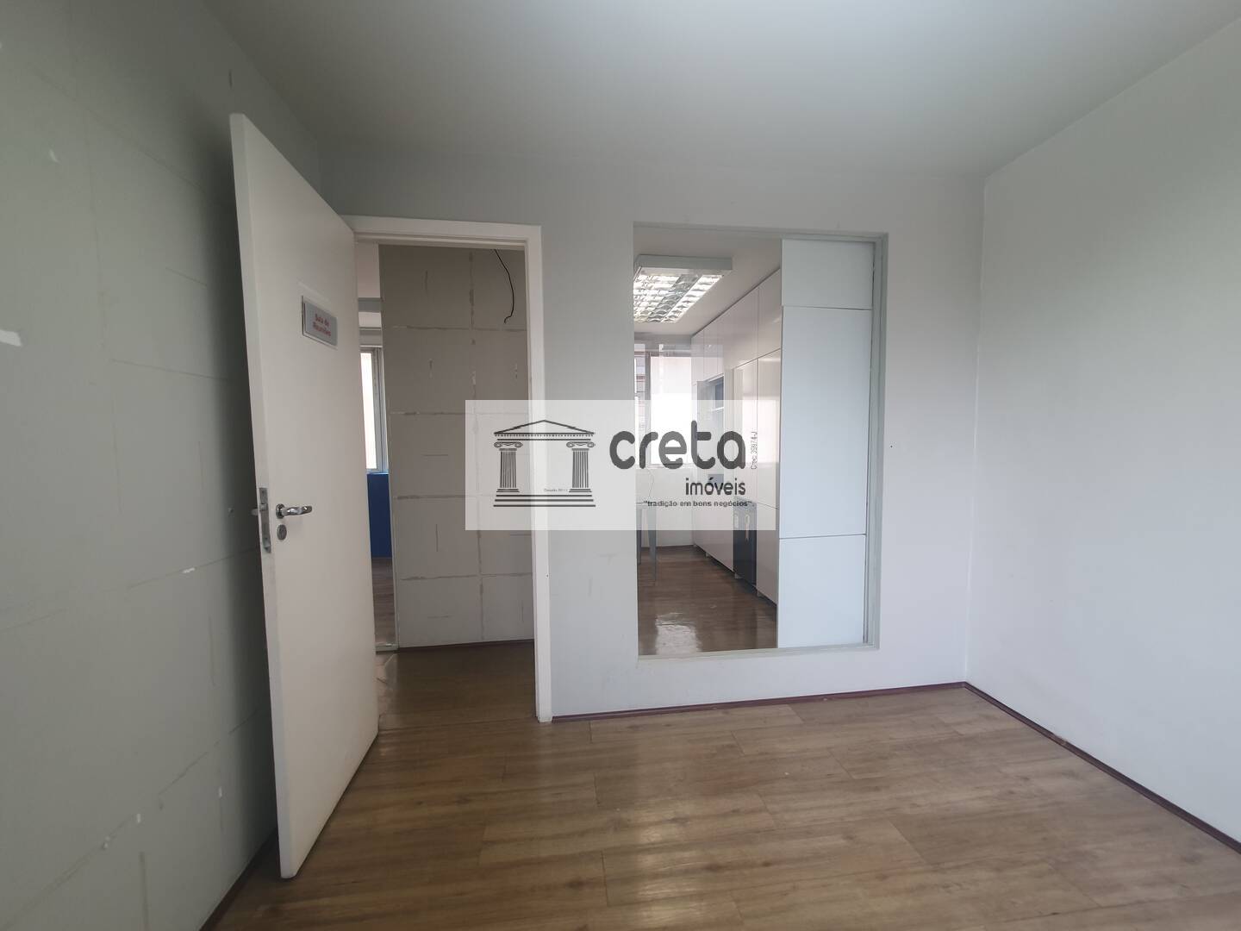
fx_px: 466
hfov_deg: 106.2
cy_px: 466
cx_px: 620
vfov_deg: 89.9
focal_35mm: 13
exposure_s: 1/60
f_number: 2.2
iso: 50
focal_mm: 1.8
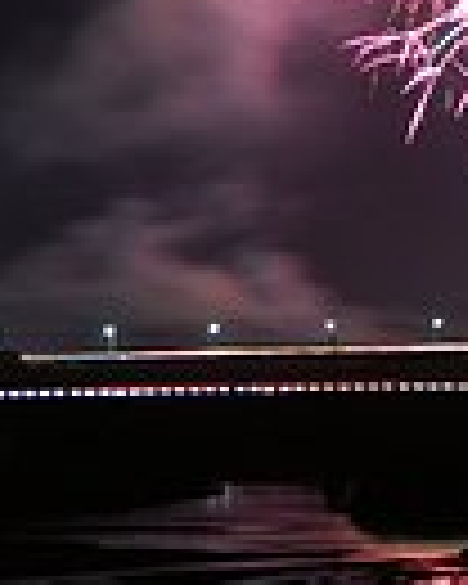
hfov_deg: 3.6
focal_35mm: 432
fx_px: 7480
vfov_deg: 4.5
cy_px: -130
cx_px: 495
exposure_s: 14
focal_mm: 78
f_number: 5.6
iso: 200
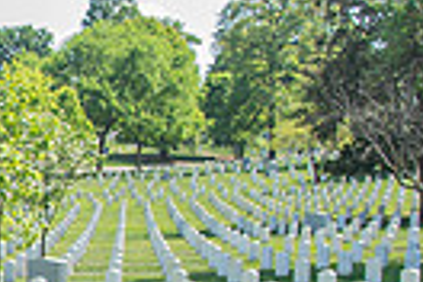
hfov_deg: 12.0
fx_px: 1868
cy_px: 362
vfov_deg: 8.5
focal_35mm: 159
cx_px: -299
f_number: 5
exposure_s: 1/125
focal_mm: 24
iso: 100
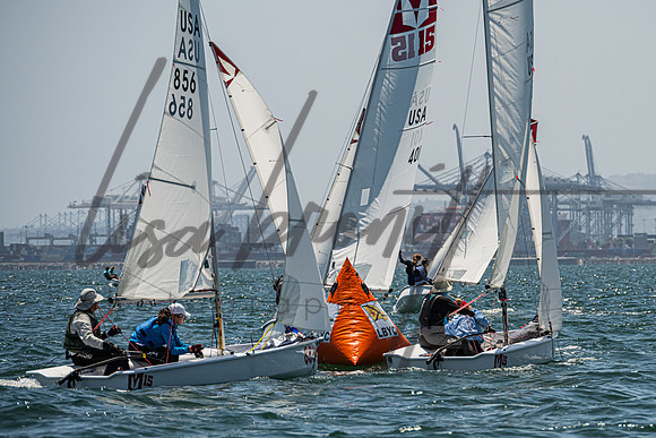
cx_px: 425
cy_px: 216
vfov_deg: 4.3
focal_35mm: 318
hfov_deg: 6.5
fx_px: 5798
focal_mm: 240
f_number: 8
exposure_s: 1/3200
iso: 400
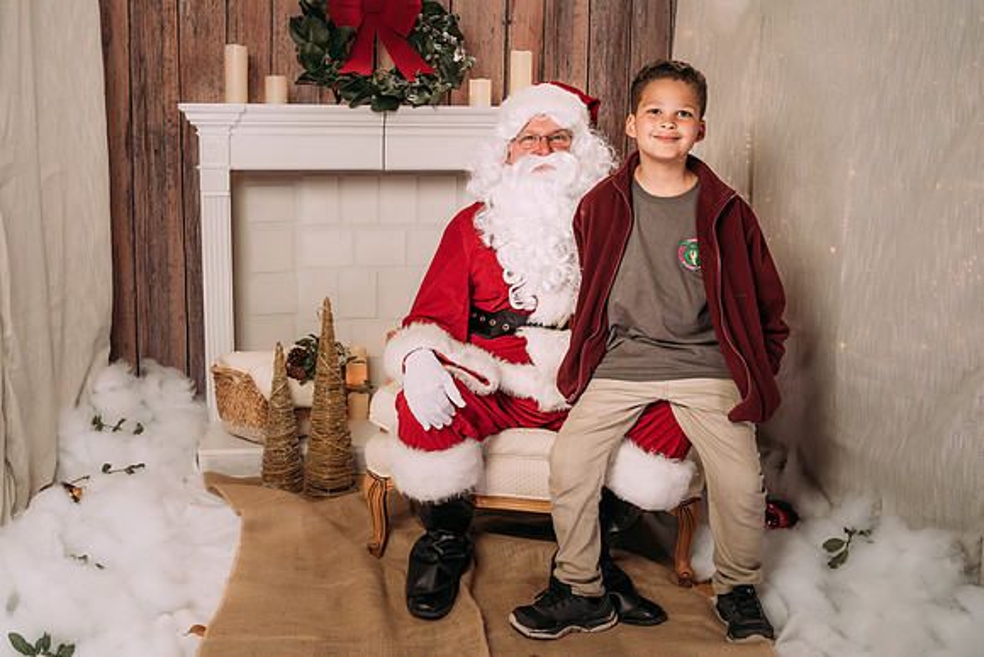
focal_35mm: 39
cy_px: 310
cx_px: 441
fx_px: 1080
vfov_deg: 33.8
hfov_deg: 48.9
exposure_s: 1/100
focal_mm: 35
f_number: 5.6
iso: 100
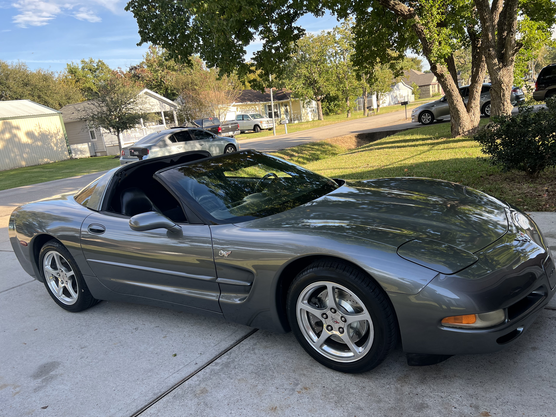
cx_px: 287
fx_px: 450
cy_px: 224
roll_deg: +7.6
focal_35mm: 28
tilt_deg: -14.8
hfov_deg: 63.4
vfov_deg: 49.7
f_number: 1.5
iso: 50
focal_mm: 5.7
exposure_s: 1/621
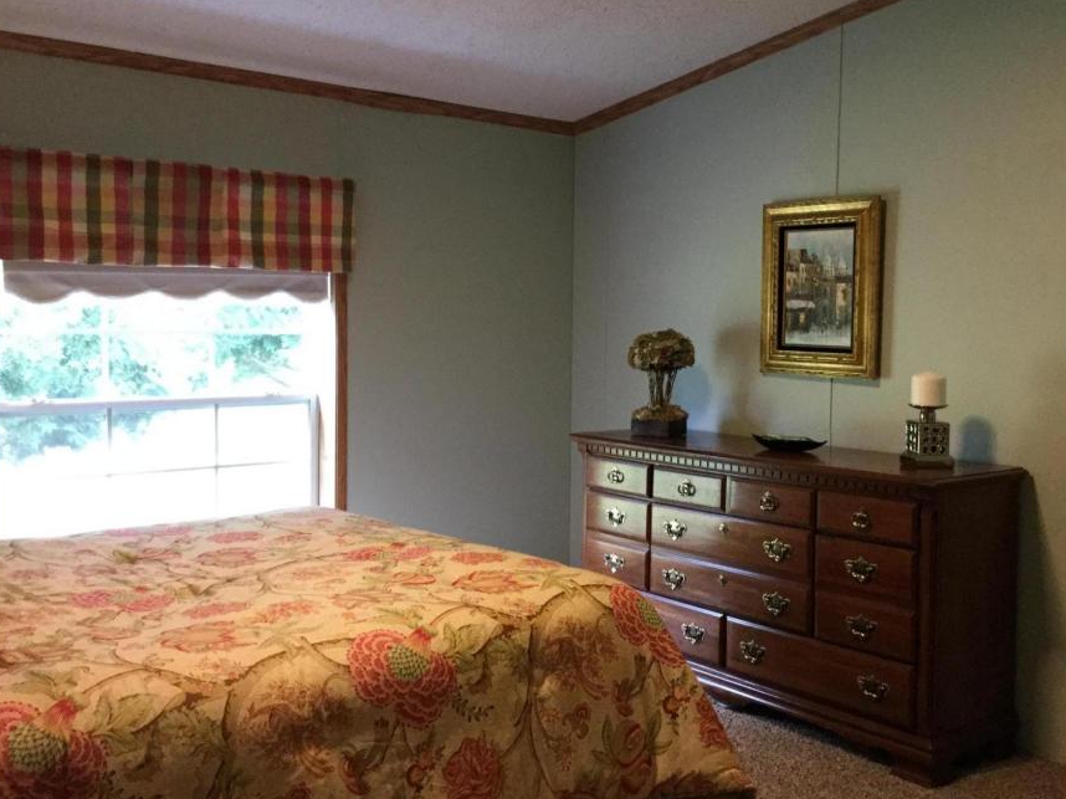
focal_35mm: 37
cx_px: 621
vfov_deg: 38.6
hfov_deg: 49.9
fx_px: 1139
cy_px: 374
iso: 125
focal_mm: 3.3
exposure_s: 1/30
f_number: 2.4
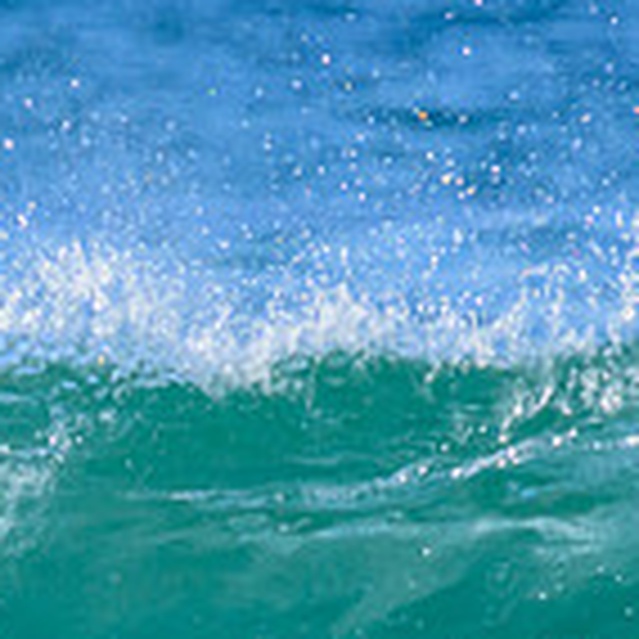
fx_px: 78777
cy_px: 630
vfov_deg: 0.5
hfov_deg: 0.5
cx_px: -183
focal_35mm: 3772
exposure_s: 1/2000
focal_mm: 800
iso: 1250
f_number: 11
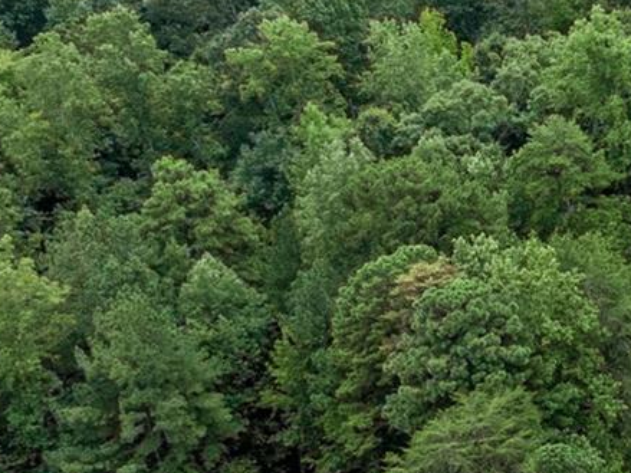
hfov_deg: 14.2
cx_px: 1335
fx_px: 2041
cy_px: 262
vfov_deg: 13.2
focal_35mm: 112
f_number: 2.8
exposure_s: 1/1600
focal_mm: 12.29
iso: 210
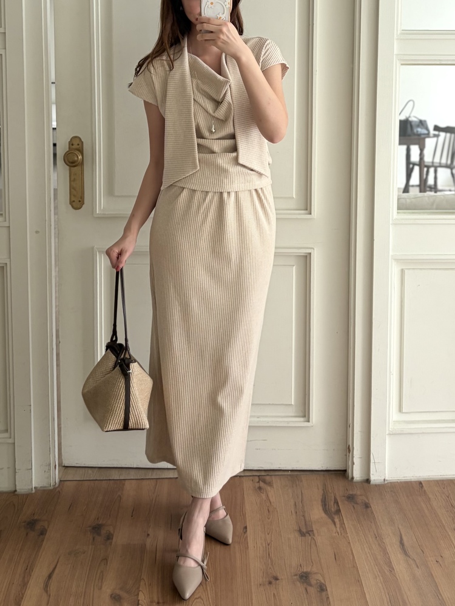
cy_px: 303
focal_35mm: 26
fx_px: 456
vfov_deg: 67.3
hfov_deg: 53.1
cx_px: 228
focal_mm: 5.96
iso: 64
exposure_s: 1/121
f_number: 1.6
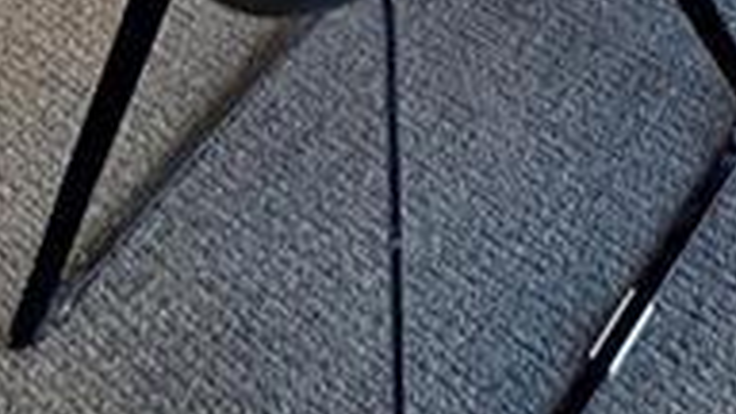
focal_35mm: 61
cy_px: -1008
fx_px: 1190
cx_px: 962
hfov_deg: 28.2
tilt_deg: -9.8
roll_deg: -1.9
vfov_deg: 9.8
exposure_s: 1/60
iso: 640
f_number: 2.2
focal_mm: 2.22
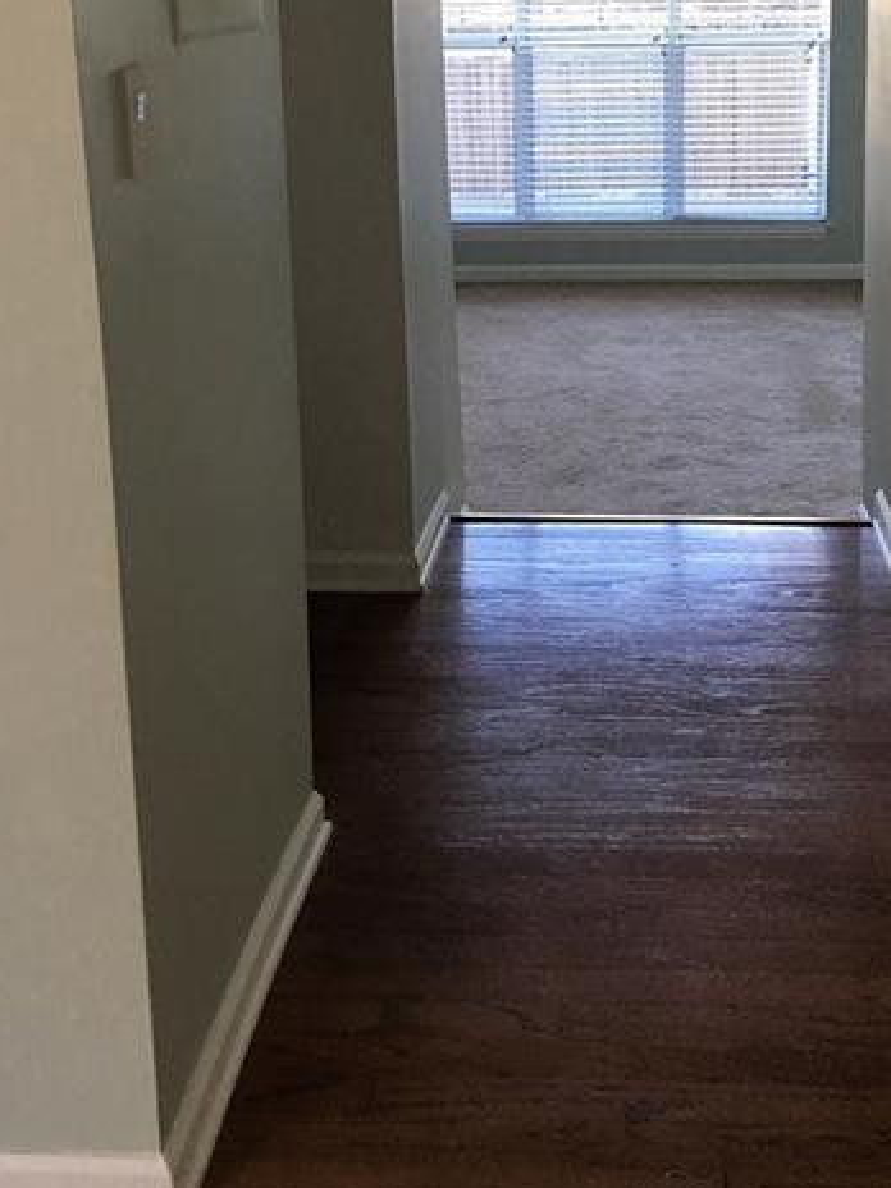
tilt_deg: -12.9
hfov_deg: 30.1
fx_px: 1647
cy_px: 261
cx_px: 584
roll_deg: -0.1
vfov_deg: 38.4
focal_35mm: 48
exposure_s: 1/30
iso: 40
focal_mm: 4.15
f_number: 2.2
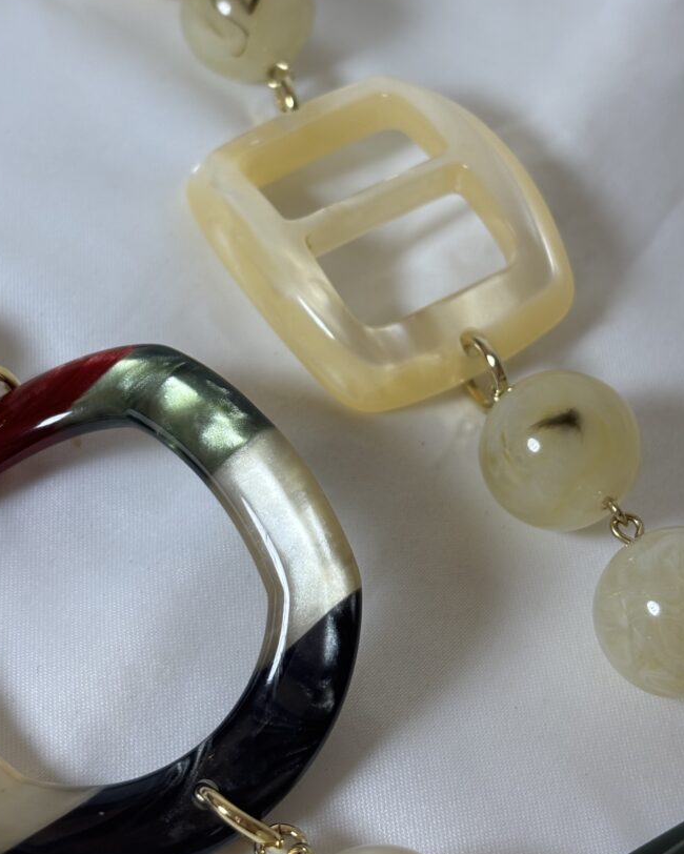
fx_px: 1619
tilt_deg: -52.2
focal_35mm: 64
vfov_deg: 29.5
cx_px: 290
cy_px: 373
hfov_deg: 23.8
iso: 25
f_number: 1.6
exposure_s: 1/117
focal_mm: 5.96
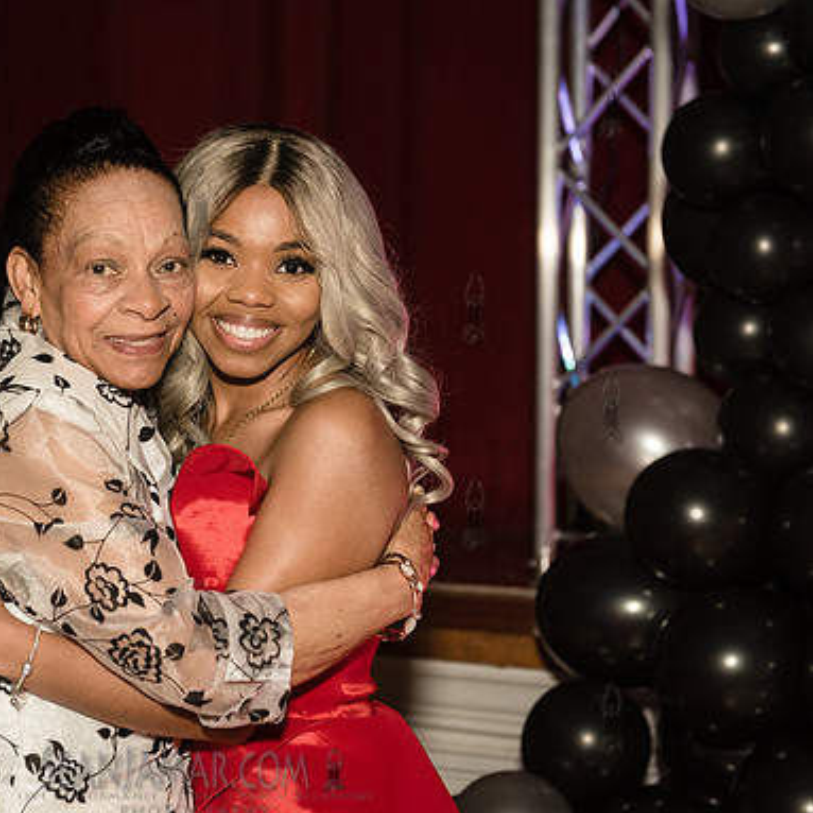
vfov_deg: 24.0
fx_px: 1913
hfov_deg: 23.7
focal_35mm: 72
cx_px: 200
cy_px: 409
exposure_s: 1/250
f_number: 3.5
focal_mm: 56
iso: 2000
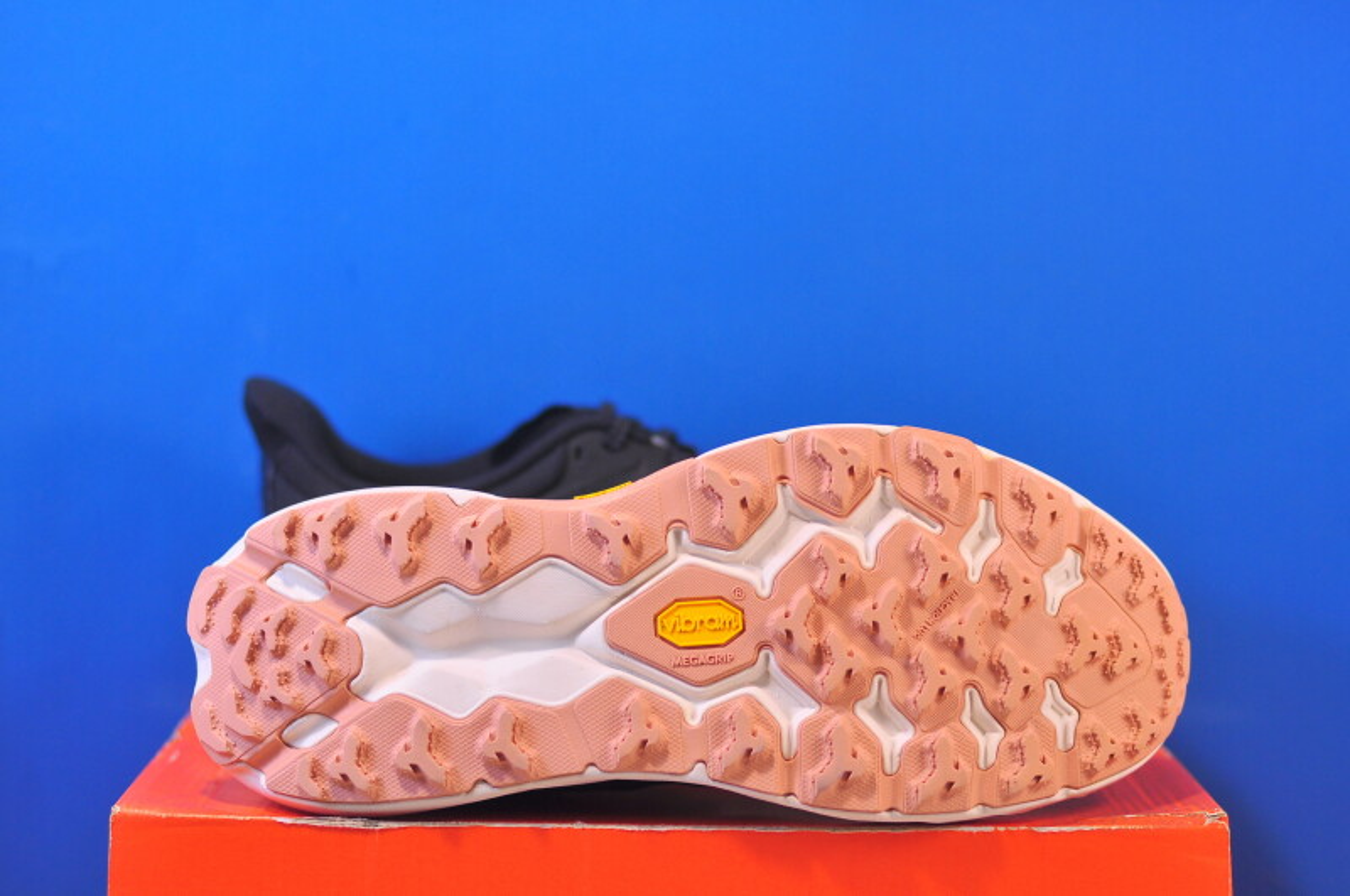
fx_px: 2808
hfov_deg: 27.0
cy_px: 448
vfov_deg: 18.1
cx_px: 675
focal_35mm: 75
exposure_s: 1/320
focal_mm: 50
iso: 250
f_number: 2.2
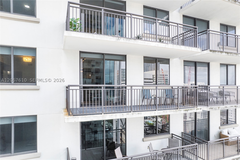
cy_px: 80
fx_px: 147
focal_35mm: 22
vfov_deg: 57.2
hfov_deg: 78.6
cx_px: 120
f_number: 2.8
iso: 110
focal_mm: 8.38
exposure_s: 1/320
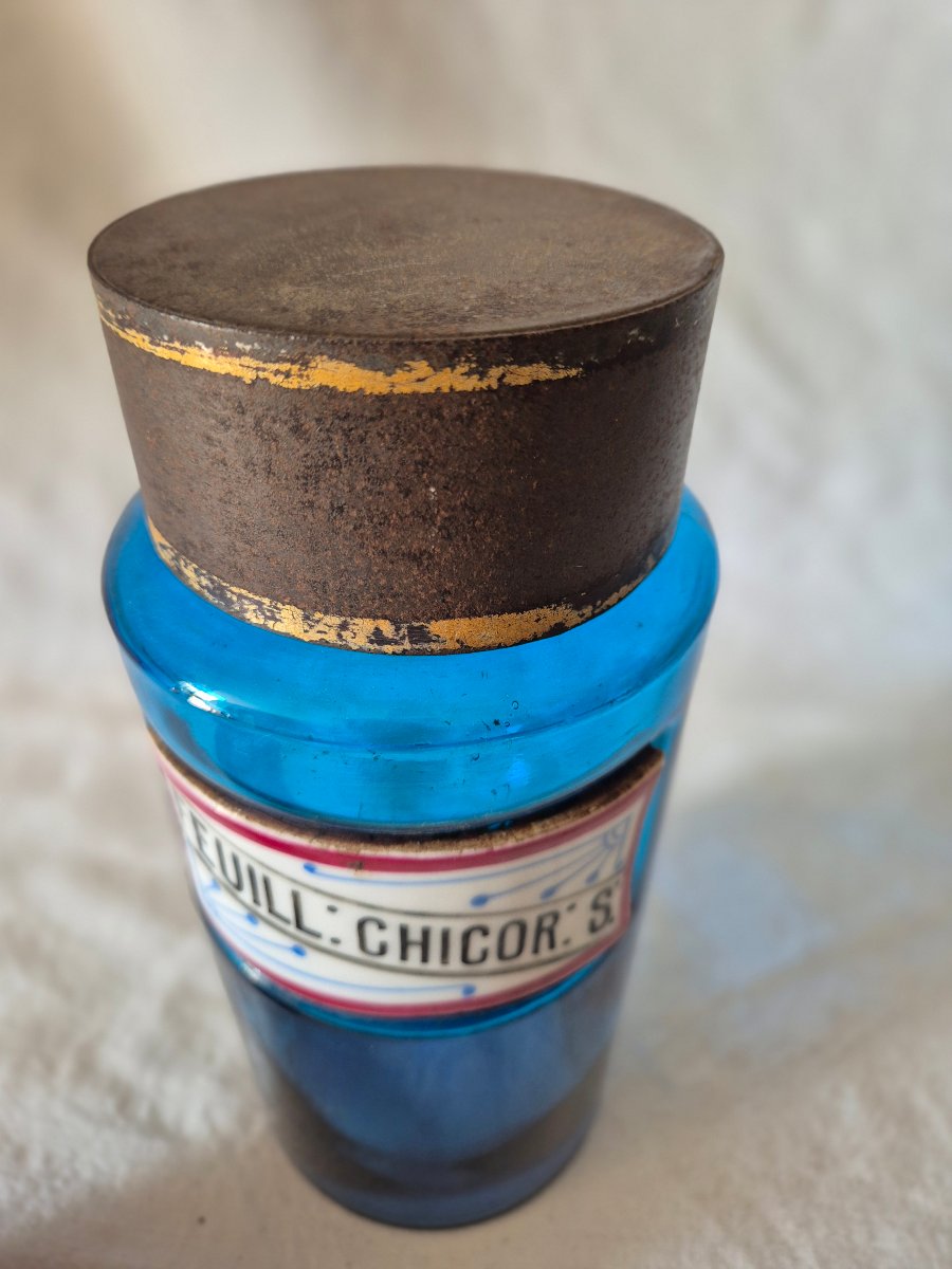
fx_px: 843
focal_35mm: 23
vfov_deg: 73.9
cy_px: 634
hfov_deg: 58.9
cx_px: 476
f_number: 1.8
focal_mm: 5.4
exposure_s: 1/100
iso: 320
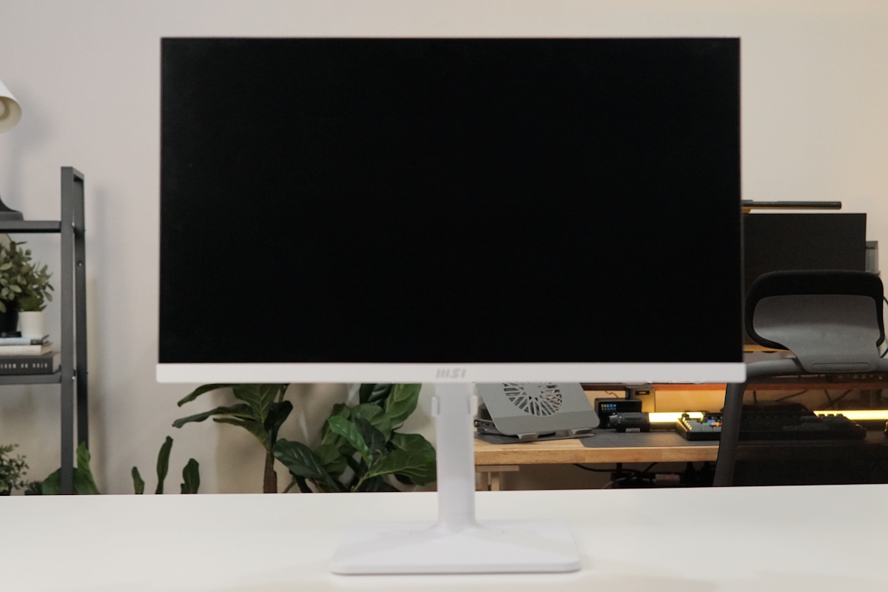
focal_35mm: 45
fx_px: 1110
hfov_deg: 43.6
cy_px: 296
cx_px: 444
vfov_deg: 29.9
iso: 1250
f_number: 3.5
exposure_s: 1/320
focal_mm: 30
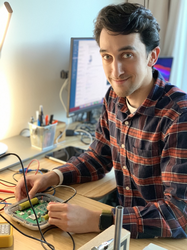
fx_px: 375
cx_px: 94
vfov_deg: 36.8
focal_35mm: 52
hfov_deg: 28.0
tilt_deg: -14.7
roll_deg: -2.6
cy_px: 125
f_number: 2.4
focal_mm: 6
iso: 500
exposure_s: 1/34
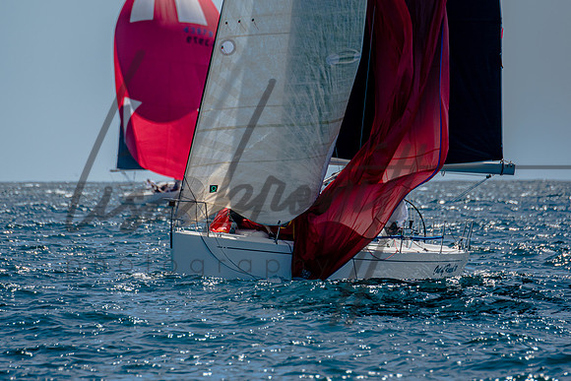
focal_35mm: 610
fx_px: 9672
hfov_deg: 3.4
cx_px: 286
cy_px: 190
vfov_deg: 2.3
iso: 200
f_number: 5.6
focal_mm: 400
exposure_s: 1/2000
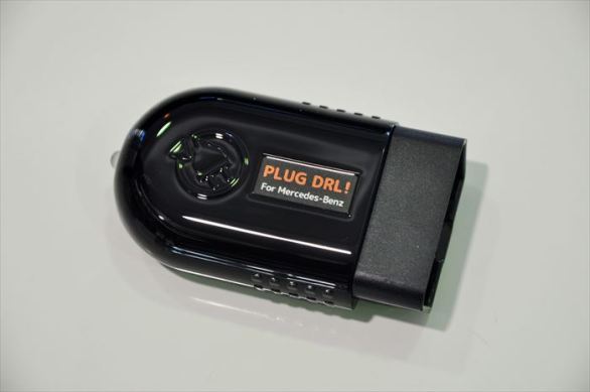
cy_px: 196
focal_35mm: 158
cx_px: 295
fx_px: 2578
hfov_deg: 13.1
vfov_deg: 8.7
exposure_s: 1/50
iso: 400
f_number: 8
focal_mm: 105
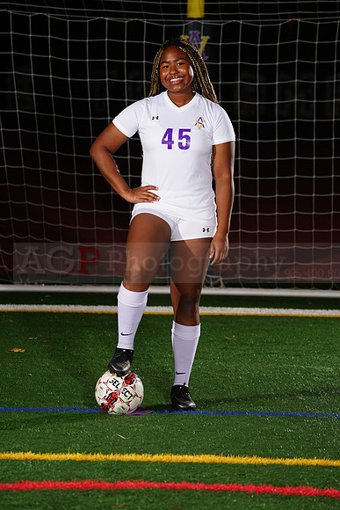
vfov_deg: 10.6
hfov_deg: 7.1
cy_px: 255
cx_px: 170
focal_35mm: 194
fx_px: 2746
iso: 200
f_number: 5.6
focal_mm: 194
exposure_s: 1/200
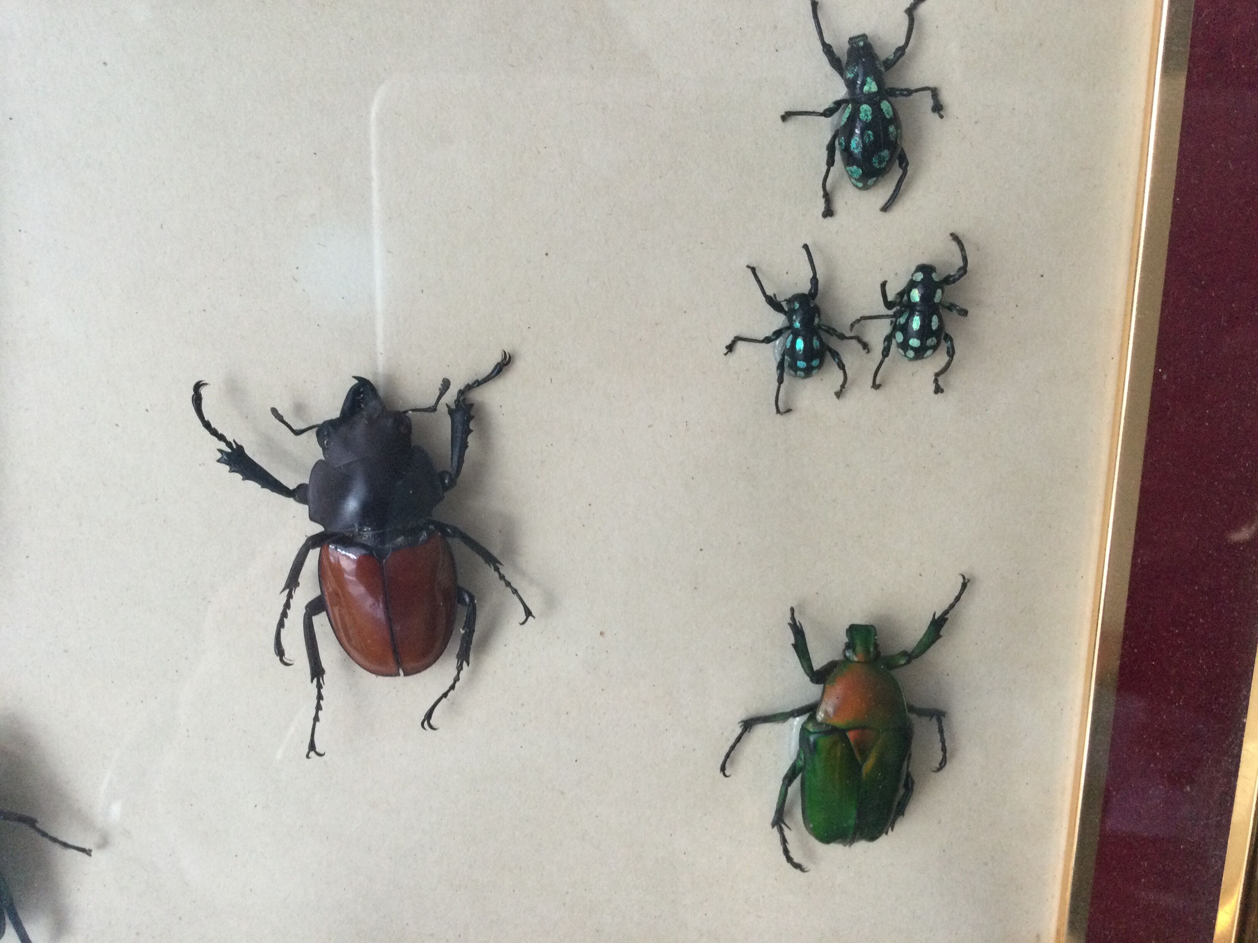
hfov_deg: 58.4
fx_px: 1127
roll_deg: -3.1
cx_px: 629
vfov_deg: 45.4
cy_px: 472
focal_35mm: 31
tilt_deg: -32.7
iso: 125
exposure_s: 1/33
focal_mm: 3.3
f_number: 2.4
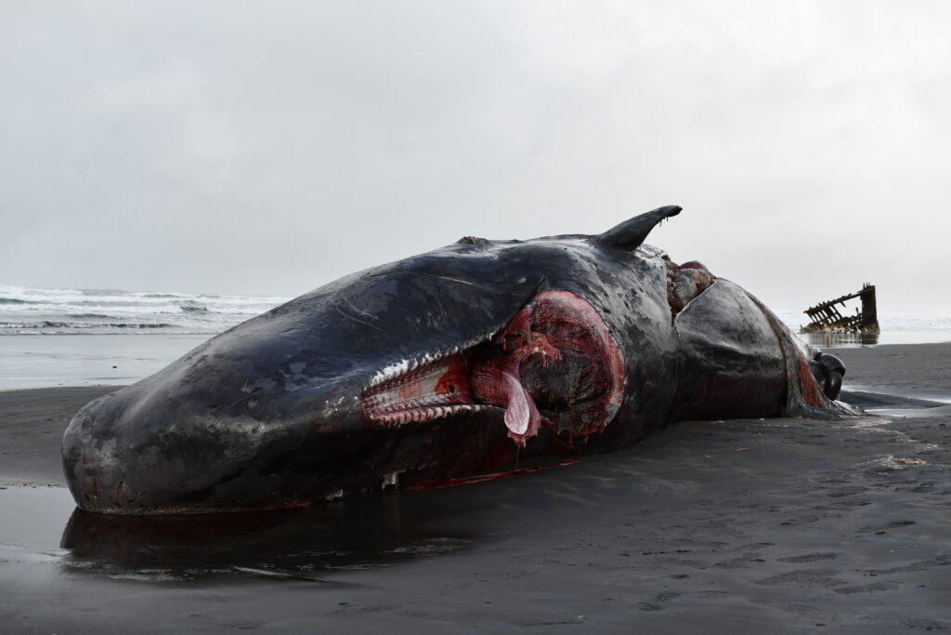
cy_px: 318
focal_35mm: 48
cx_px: 476
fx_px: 1268
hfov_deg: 41.1
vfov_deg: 28.1
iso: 110
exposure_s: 1/250
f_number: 8
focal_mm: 32
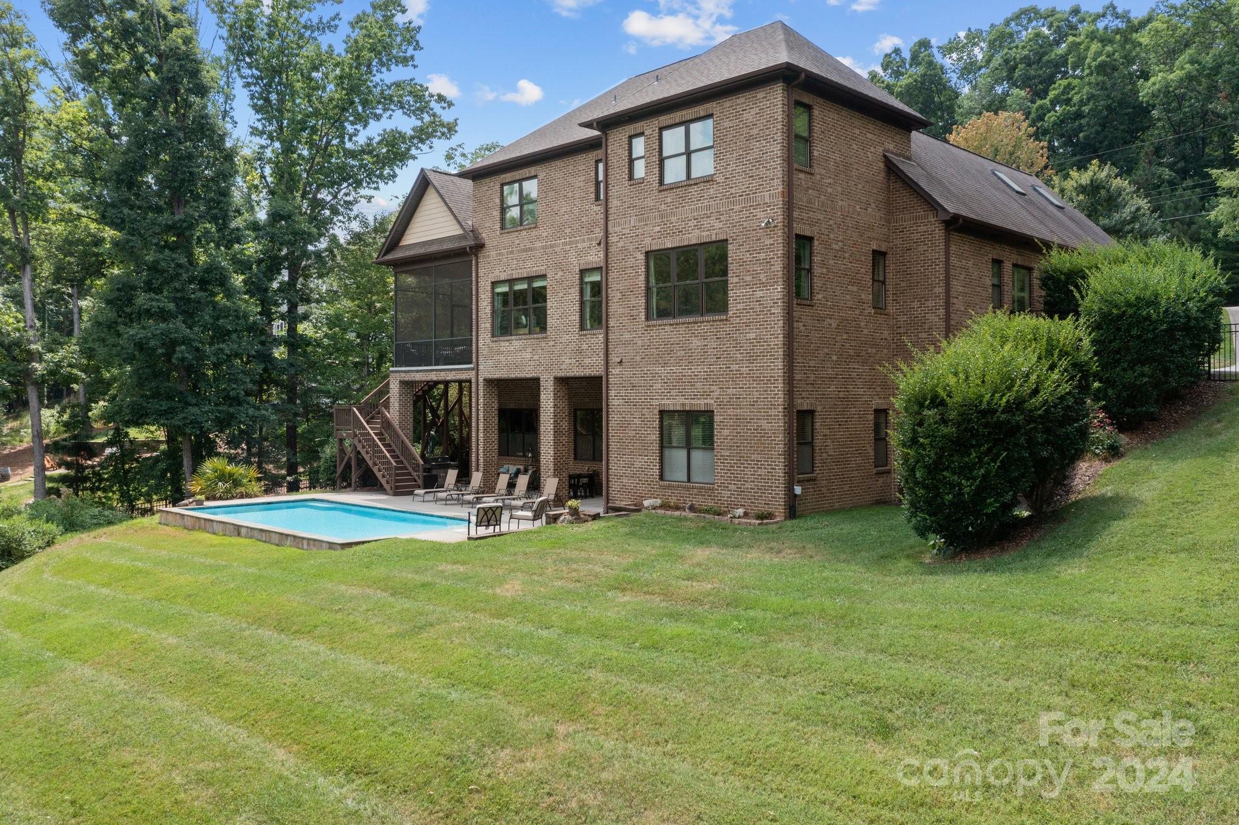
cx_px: 620
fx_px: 963
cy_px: 412
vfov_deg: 46.4
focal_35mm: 28
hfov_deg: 65.5
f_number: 5.6
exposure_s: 1/400
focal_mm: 10.26
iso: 100
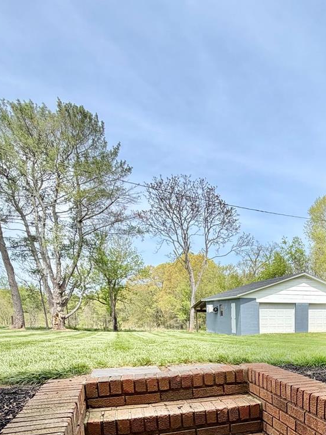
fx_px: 364
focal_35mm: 29
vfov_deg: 54.4
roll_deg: -0.5
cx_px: 293
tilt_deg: -11.3
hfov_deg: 44.0
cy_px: 385
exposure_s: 1/770
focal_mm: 2.22
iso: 25
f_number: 2.2
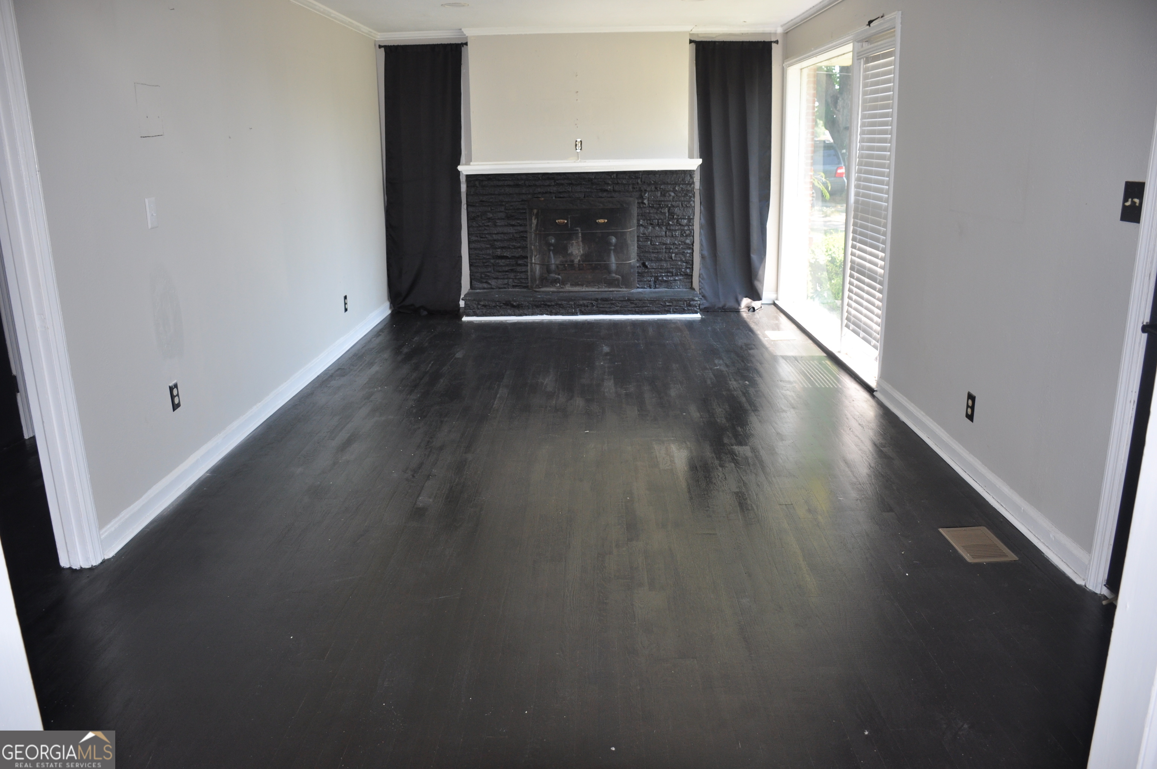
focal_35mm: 27
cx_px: 578
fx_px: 867
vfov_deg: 47.8
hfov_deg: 67.4
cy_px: 384
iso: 360
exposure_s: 1/200
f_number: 3.5
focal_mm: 18
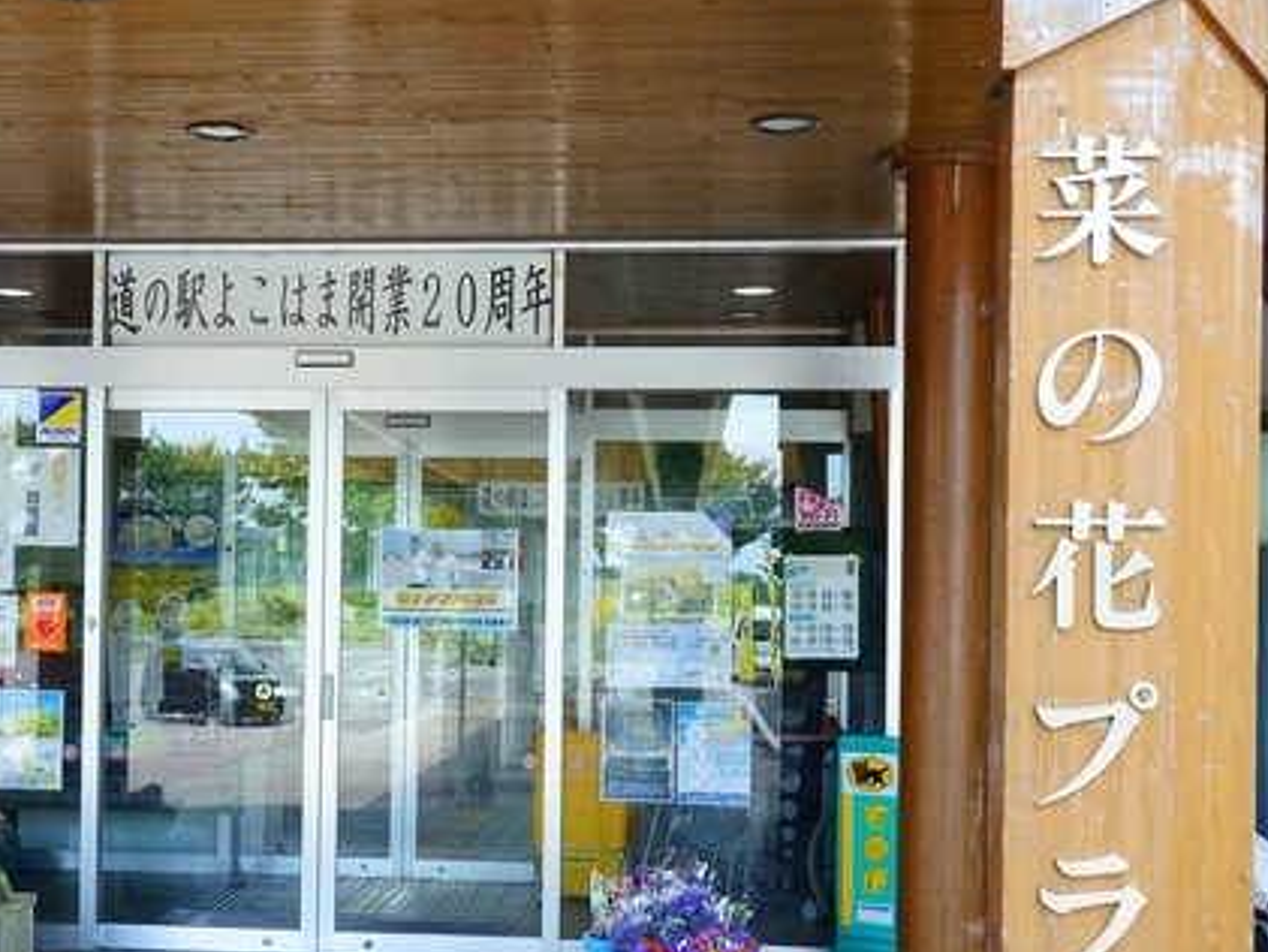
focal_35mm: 53
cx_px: 479
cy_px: 584
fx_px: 1942
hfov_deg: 36.0
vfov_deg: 27.5
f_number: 9
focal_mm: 29
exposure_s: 1/60
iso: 1600
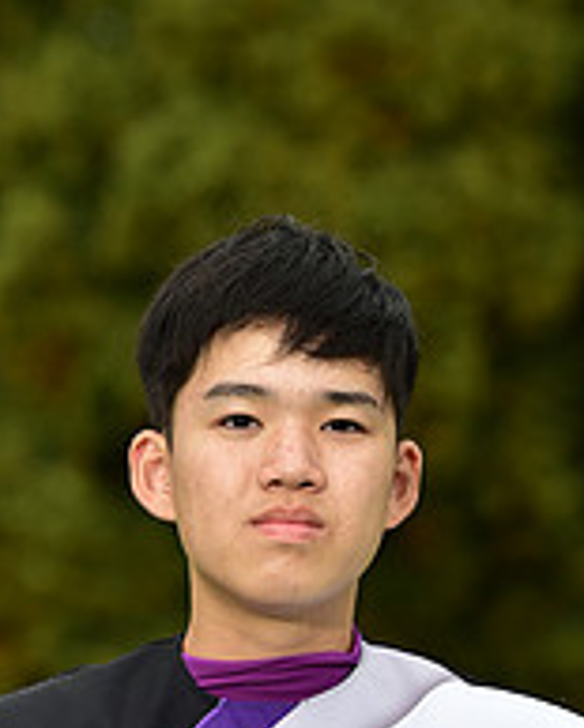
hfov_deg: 3.2
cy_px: 913
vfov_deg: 4.0
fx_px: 10324
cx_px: 266
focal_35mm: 479
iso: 500
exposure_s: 1/250
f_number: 5.6
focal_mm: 170
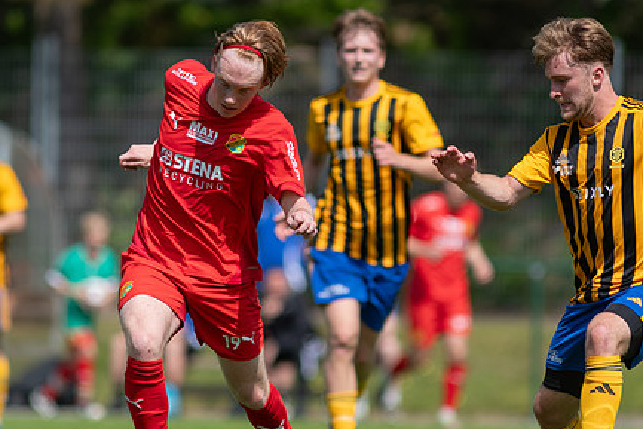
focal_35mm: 603
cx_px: 284
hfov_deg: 3.4
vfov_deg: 2.3
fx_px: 10773
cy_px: 250
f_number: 3.2
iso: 100
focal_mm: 300
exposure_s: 1/1600
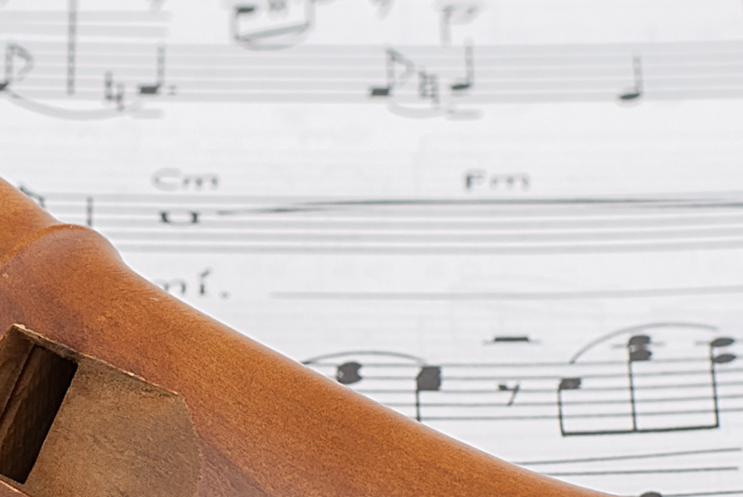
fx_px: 5826
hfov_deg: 7.3
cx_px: 88
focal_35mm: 282
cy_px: 576
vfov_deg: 4.9
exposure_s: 1.3
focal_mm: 50
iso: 100
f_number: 8
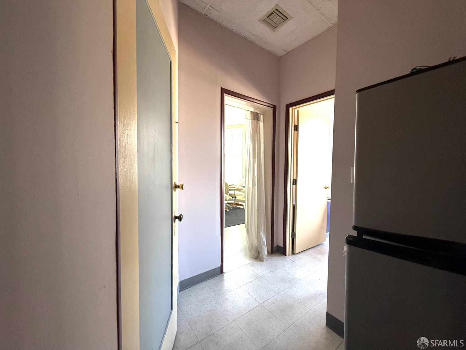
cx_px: 233
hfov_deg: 102.1
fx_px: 188
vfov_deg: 85.7
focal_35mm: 14
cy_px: 175
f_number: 2.2
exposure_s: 1/120
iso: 200
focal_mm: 2.22
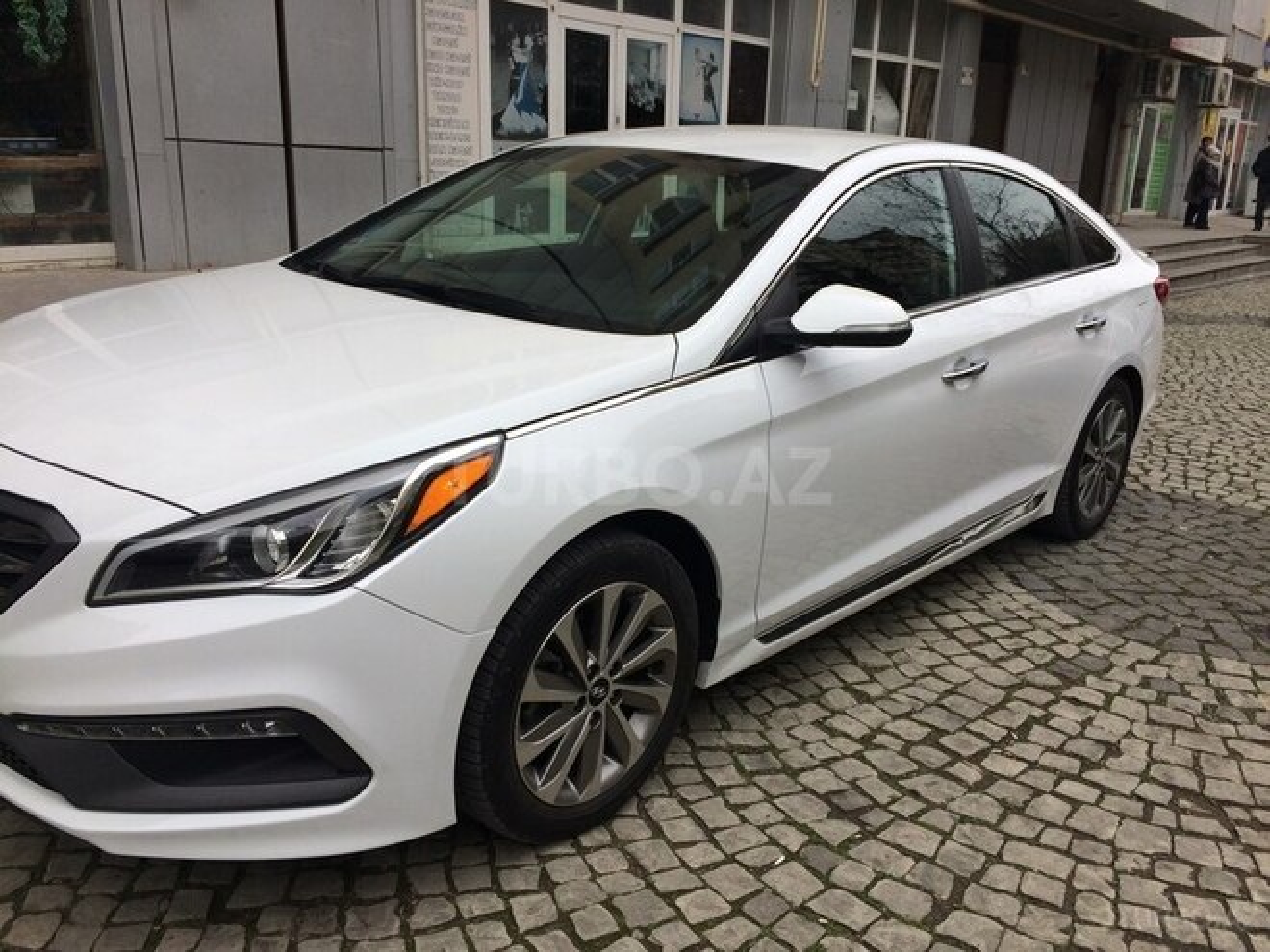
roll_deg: -2.1
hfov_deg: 61.7
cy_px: 476
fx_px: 1064
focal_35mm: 29
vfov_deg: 48.2
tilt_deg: -17.7
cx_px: 635
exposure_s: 1/760
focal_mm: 4.15
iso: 32
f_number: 2.2
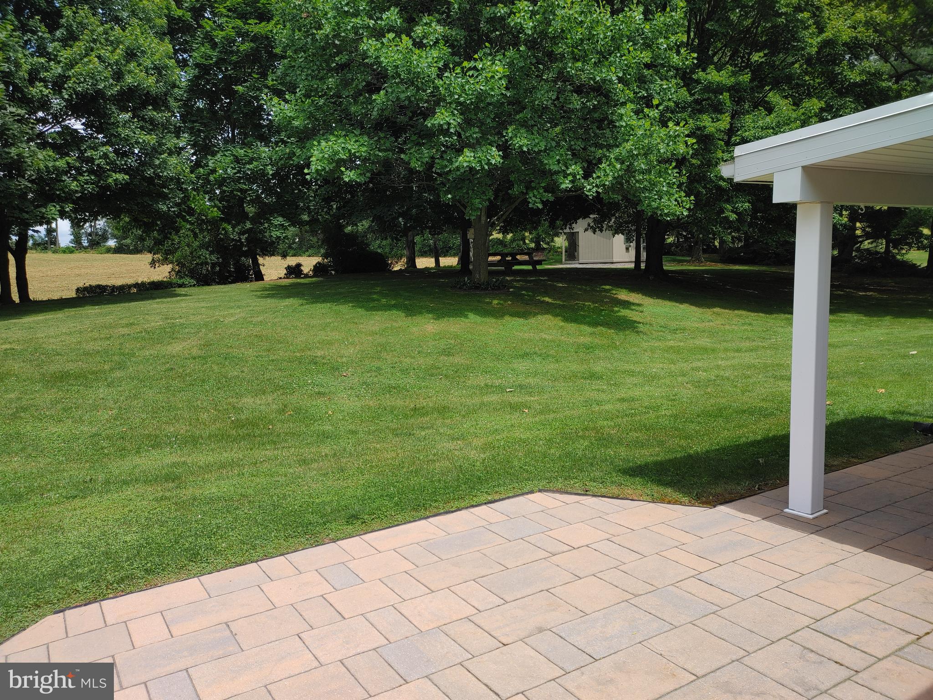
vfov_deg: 53.1
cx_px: 466
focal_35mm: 26
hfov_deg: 67.3
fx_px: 701
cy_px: 350
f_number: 1.8
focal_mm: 5.58
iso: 50
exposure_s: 1/2128
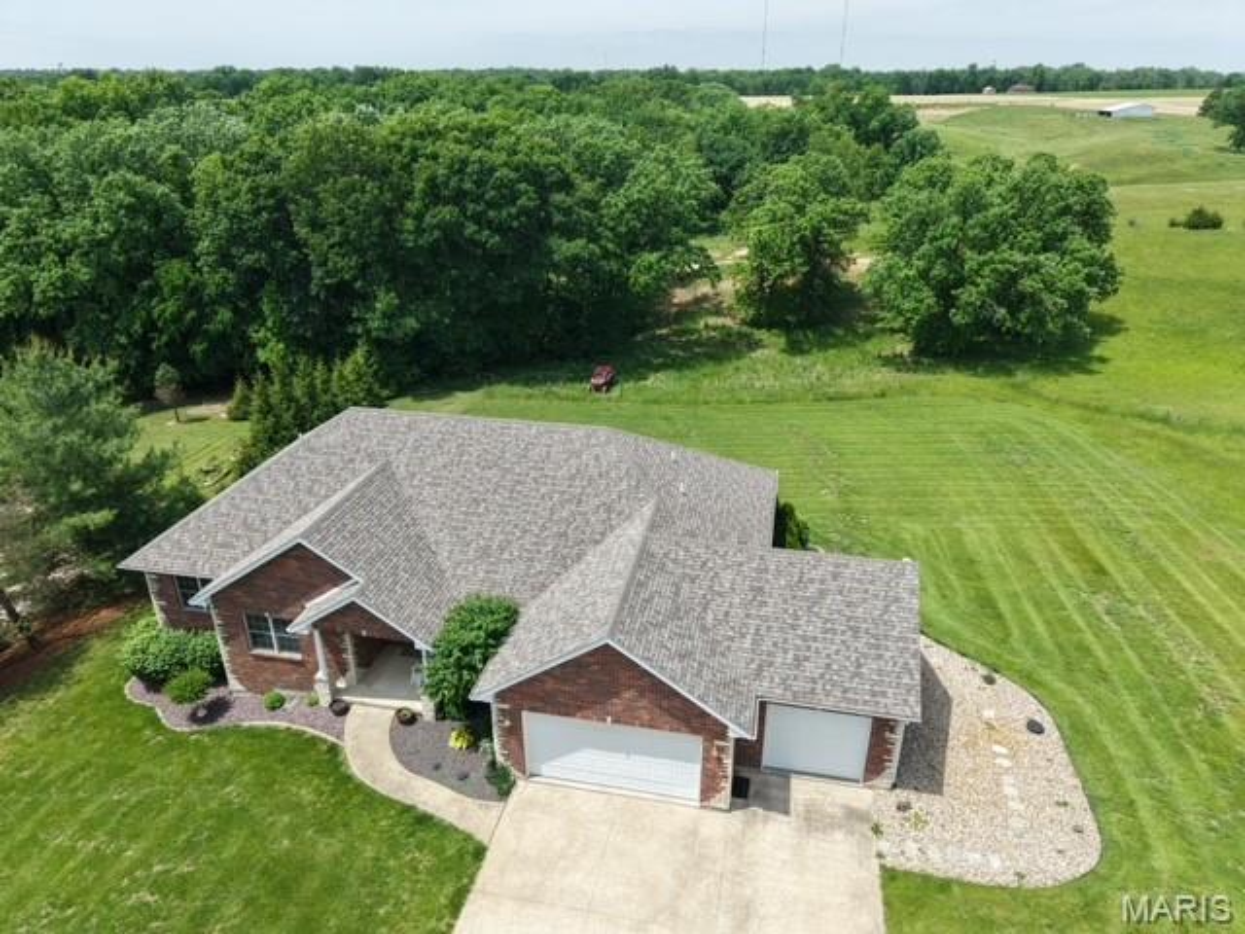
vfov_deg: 56.8
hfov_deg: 71.6
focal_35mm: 24
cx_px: 622
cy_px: 467
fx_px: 863
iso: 170
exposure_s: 1/2500
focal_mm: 8.67
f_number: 1.8
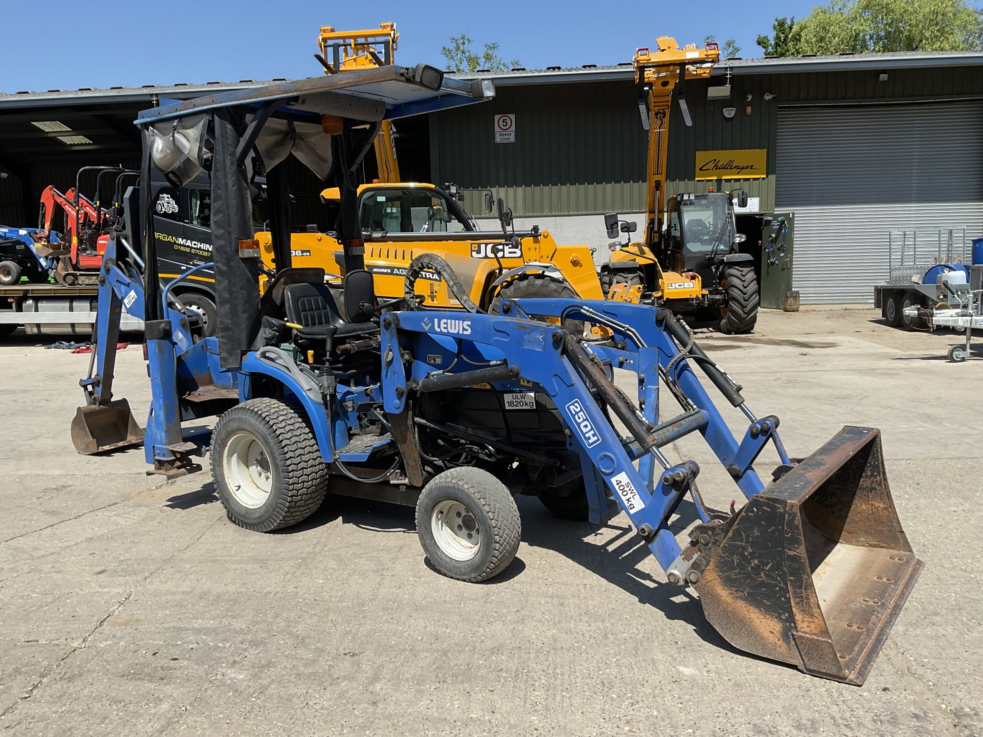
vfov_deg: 48.2
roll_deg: +1.9
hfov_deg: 61.7
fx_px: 824
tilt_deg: -7.4
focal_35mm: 29
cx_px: 492
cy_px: 368
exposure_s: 1/1730
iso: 16
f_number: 1.8
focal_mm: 3
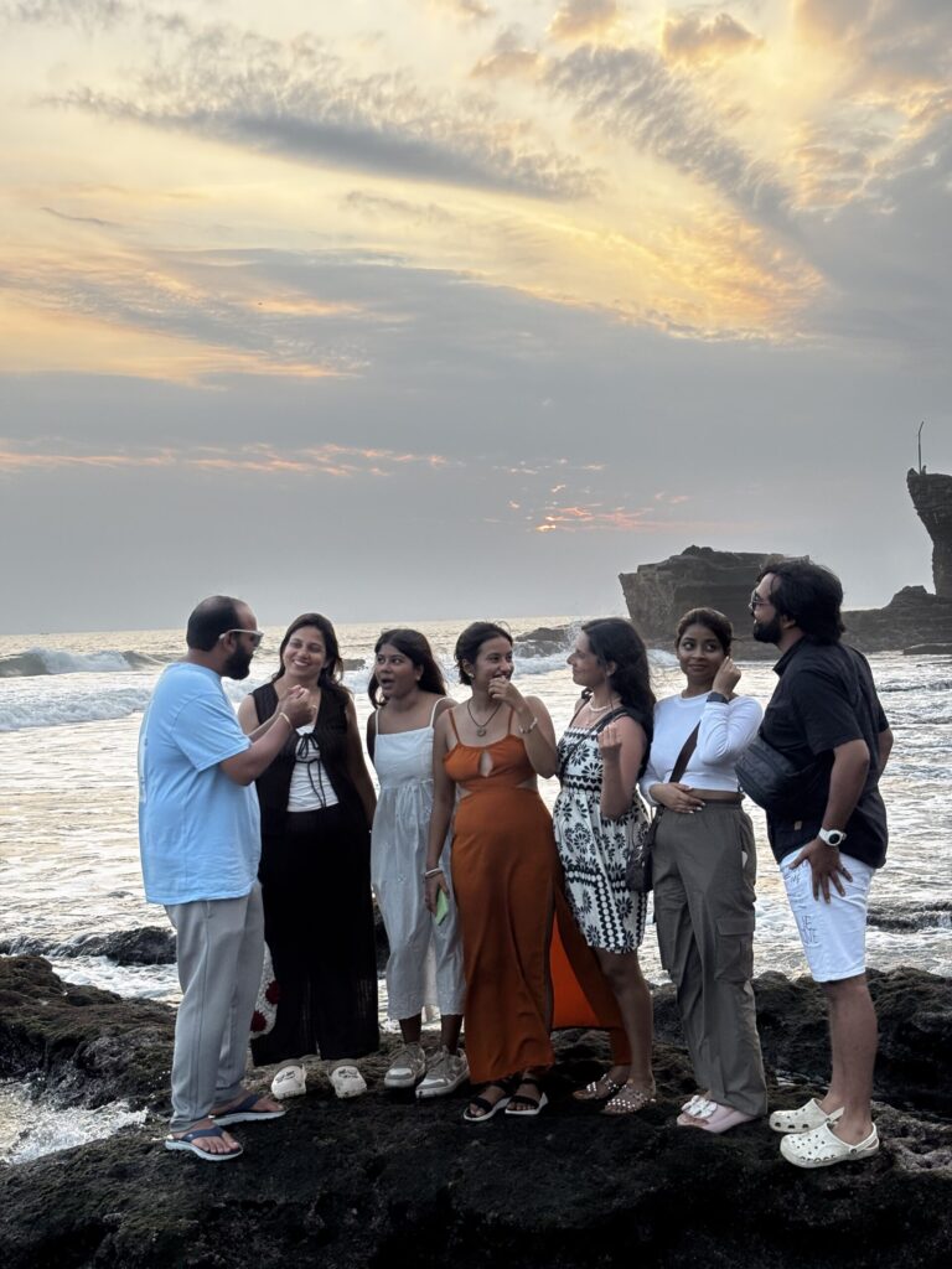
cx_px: 476
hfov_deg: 28.0
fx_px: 1907
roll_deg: +1.4
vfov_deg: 36.8
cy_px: 634
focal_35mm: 52
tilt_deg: -0.5
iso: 32
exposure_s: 1/311
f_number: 1.6
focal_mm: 5.96
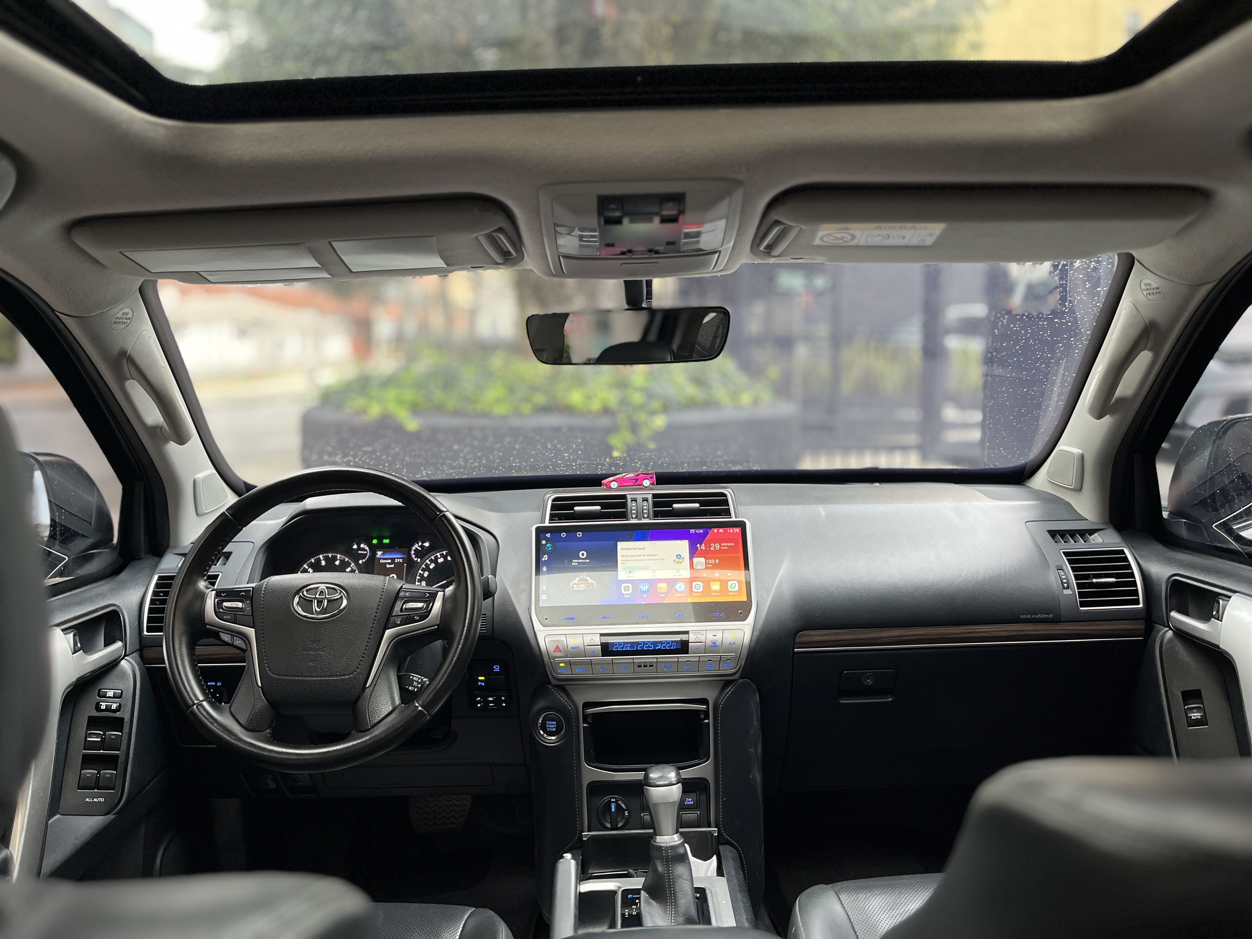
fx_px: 940
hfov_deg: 67.3
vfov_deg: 53.1
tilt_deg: -7.1
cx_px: 626
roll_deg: +0.1
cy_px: 470
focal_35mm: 26
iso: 200
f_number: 1.6
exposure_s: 1/60
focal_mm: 5.1
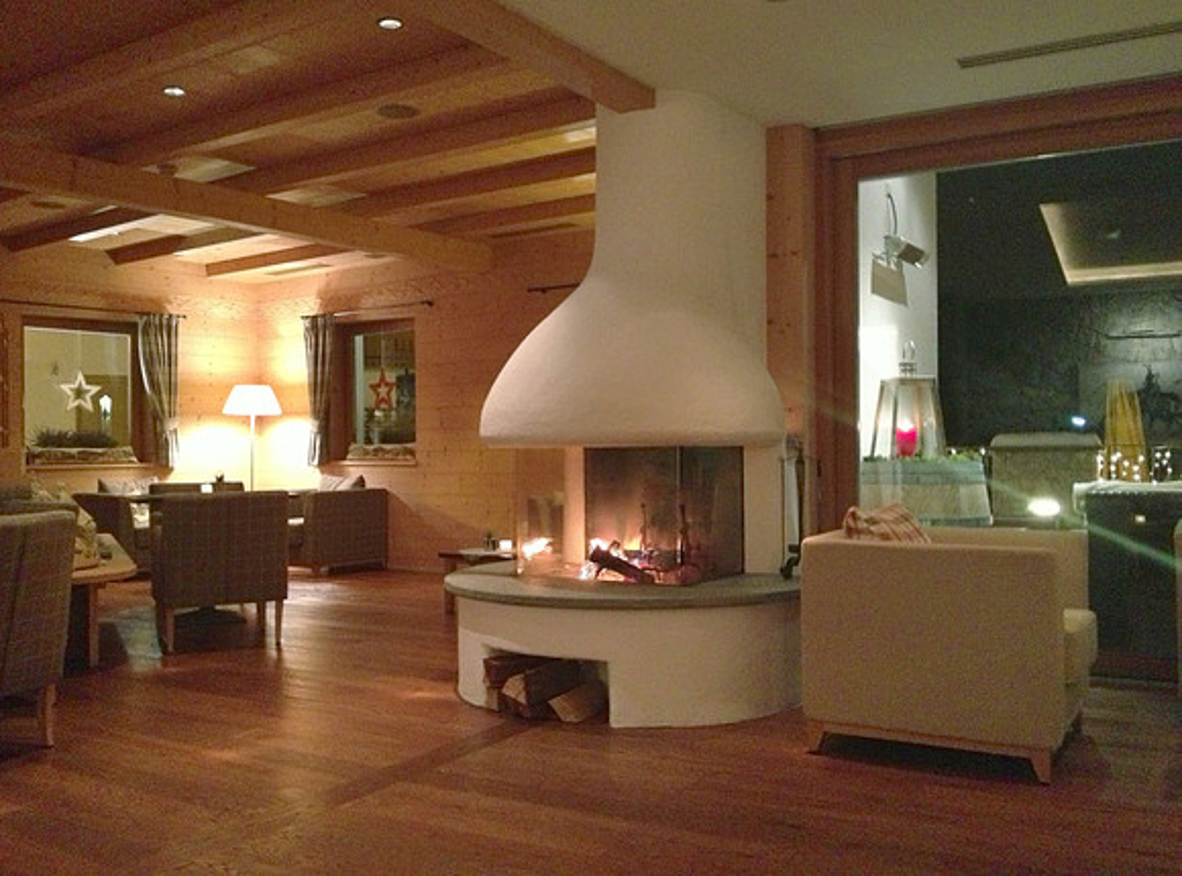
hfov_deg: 52.8
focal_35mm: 35
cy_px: 438
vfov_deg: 40.4
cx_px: 591
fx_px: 1190
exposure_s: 1/15
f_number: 2.4
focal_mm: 4.28
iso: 500
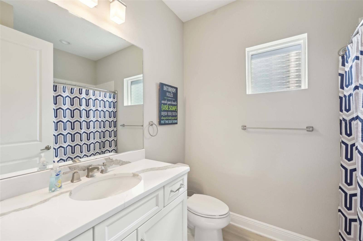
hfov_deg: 104.3
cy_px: 120
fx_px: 141
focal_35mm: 14
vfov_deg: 81.1
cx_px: 182
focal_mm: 14
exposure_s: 1/125
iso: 400
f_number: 8
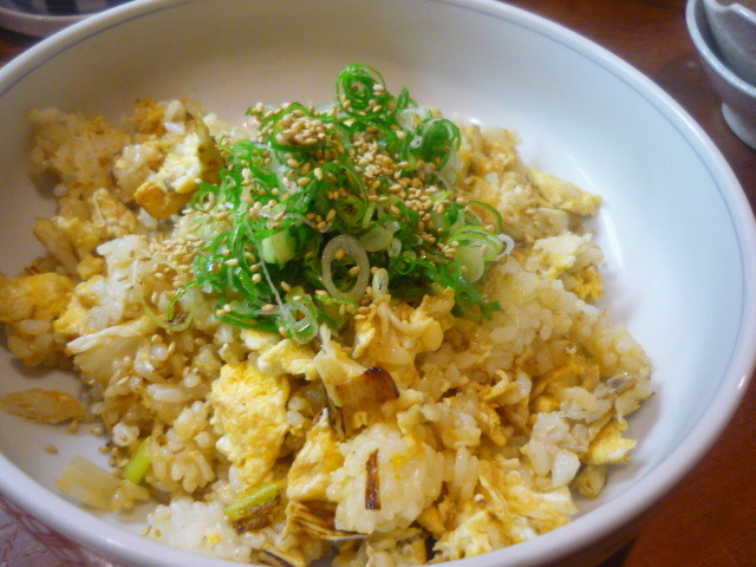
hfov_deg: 55.4
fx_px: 721
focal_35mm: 33
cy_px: 284
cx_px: 378
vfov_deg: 42.9
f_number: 2.8
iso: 400
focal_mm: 5.5
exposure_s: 1/20
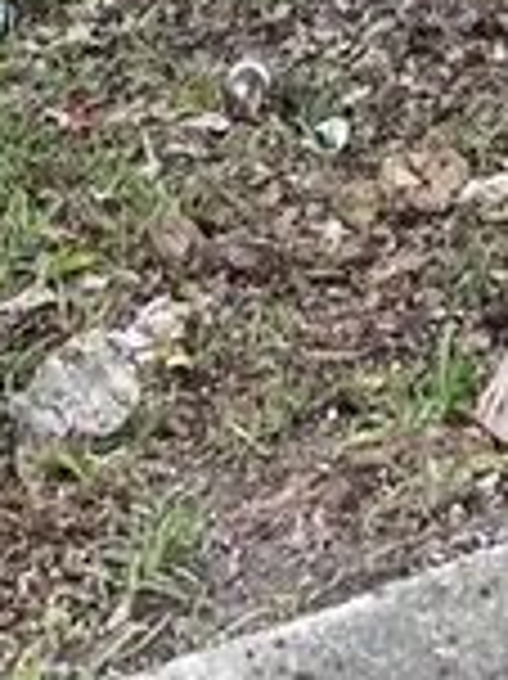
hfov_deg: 9.8
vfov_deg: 12.0
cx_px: 746
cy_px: -669
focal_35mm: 147
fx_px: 2880
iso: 32
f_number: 1.6
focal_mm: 5.1
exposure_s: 1/254
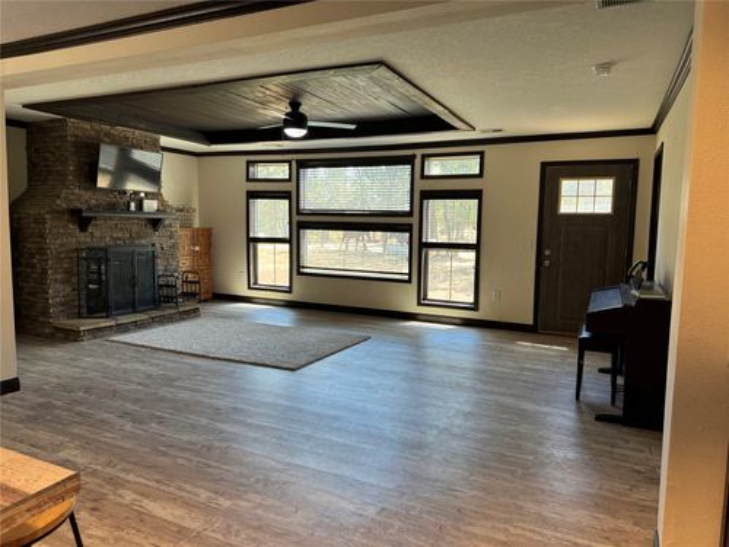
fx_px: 505
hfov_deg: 71.6
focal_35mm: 24
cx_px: 364
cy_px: 274
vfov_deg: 56.8
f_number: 1.78
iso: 100
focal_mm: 6.76
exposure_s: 1/120
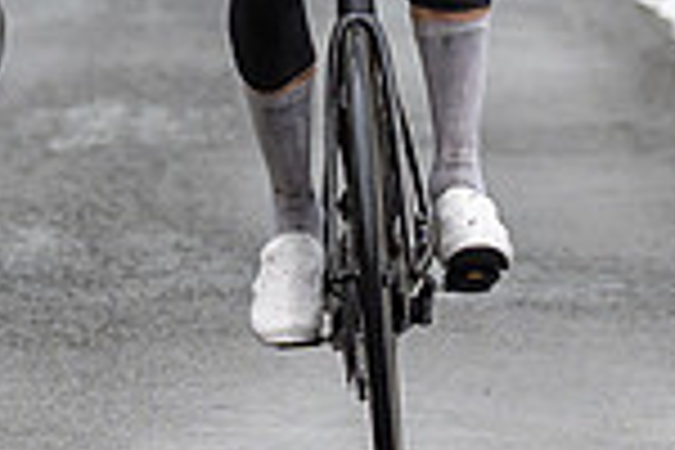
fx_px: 15786
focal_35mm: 842
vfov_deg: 1.6
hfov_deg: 2.4
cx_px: 522
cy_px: -375
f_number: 3.5
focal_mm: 103
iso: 640
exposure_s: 1/1000
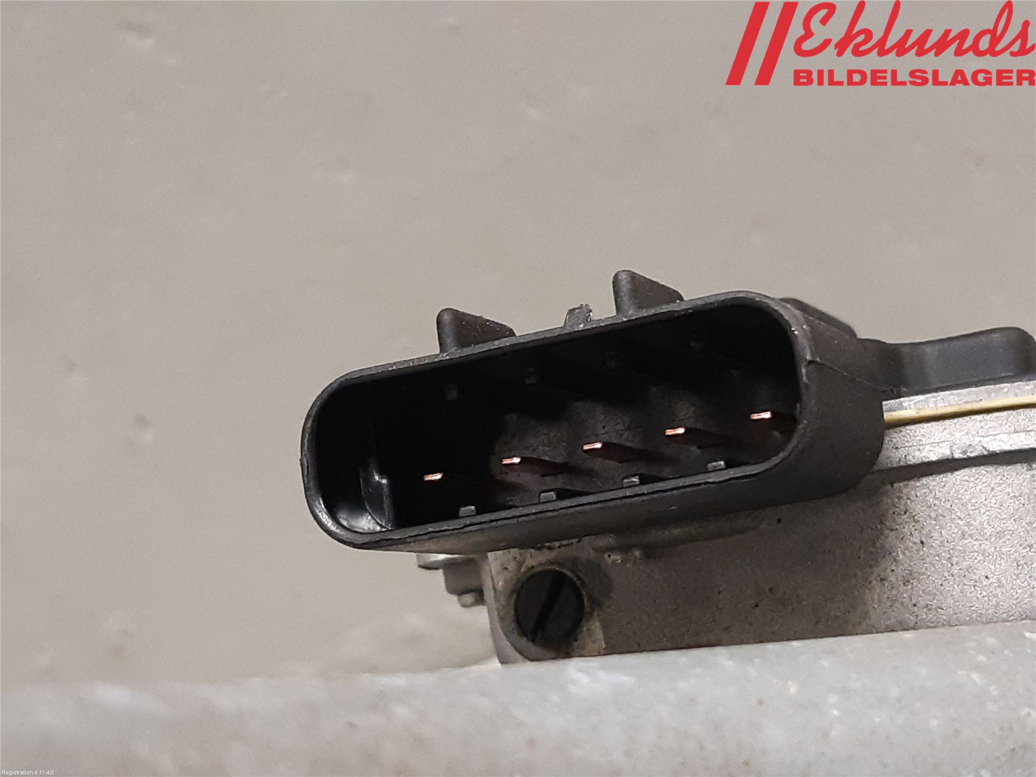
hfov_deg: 67.3
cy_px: 388
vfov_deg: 53.1
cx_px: 518
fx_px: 778
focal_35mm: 26
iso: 250
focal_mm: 3.93
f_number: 1.7
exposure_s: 1/50
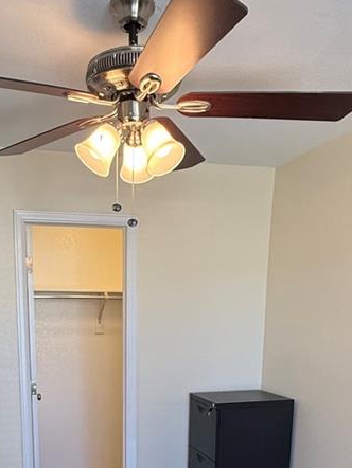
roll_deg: -0.4
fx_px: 515
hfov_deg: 37.3
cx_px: 117
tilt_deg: -11.7
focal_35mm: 38
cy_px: 428
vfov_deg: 44.2
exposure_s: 1/120
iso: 200
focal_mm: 2.22
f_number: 2.2
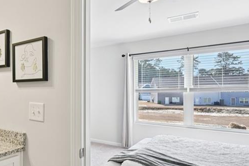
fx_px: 201
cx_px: 3
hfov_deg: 51.6
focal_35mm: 29
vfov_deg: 44.8
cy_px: 95
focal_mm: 14
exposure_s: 1/30
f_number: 8
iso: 100
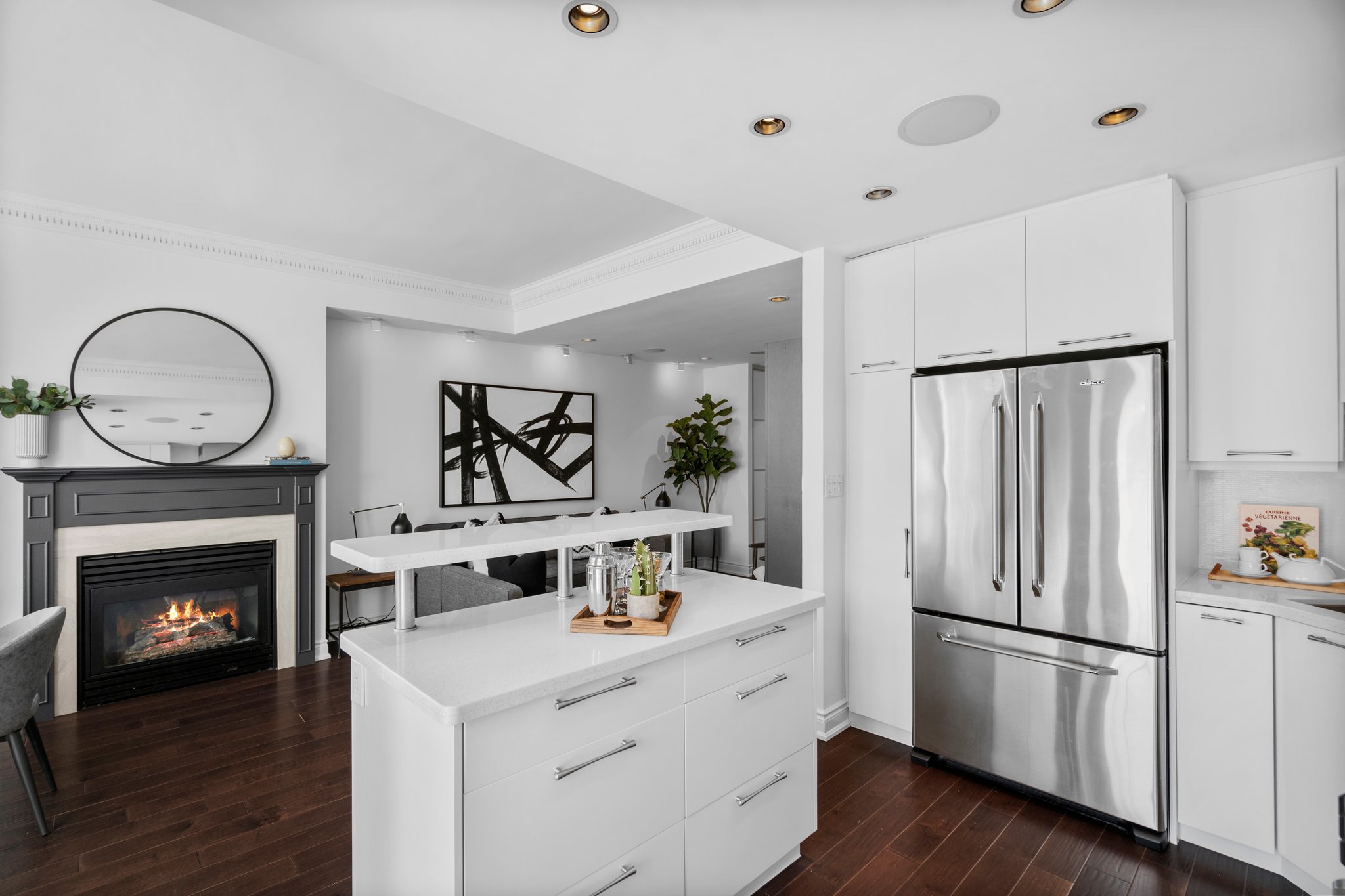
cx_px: 672
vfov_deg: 73.7
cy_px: 448
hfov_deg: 96.7
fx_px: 598
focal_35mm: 16
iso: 320
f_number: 5
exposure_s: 1/30
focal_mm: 16
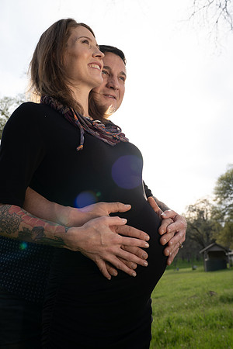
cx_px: 116
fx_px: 340
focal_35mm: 35
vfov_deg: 54.4
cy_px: 174
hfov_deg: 37.9
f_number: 6.3
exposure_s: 1/125
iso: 100
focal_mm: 35
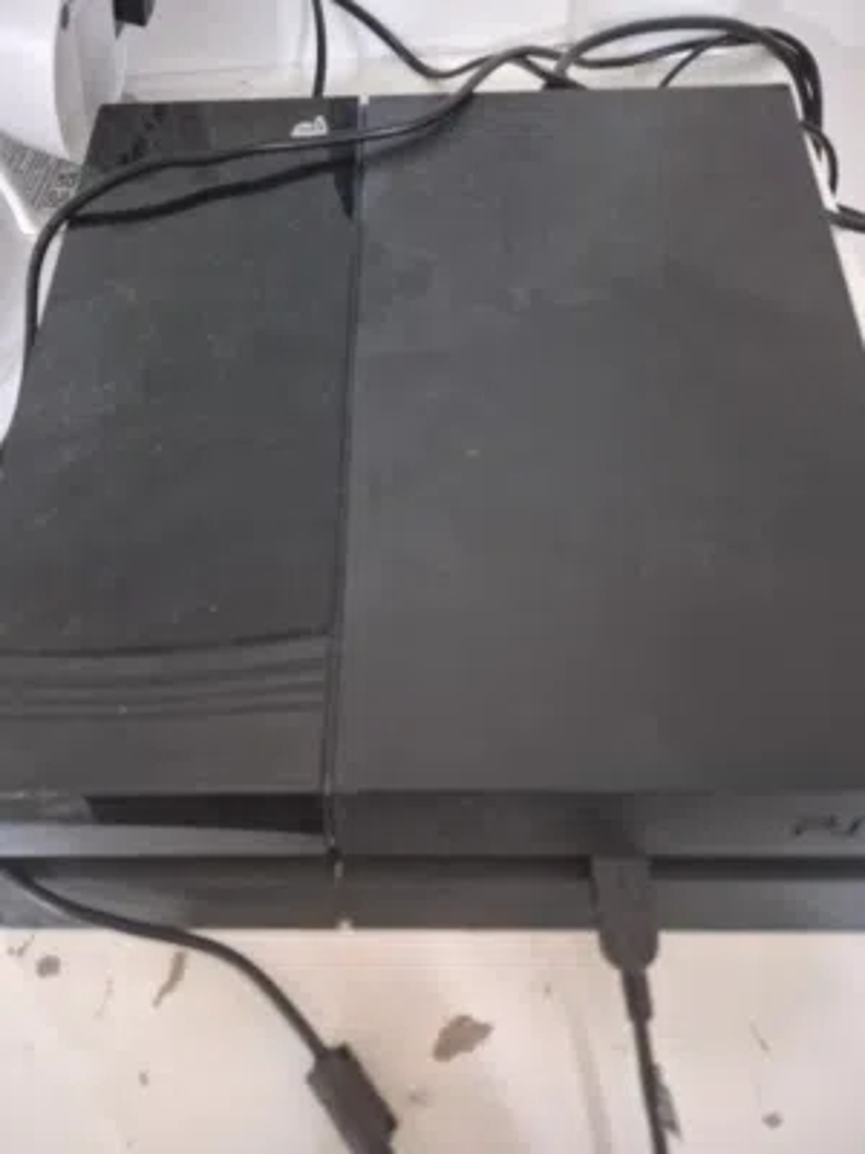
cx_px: 432
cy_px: 577
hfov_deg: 58.9
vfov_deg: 73.9
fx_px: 766
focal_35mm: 23
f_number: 1.8
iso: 1600
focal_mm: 5.4
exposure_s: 1/33
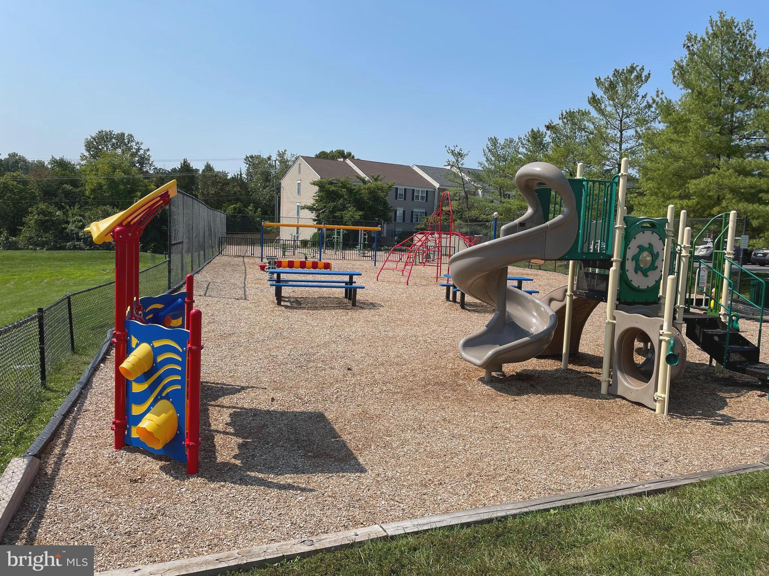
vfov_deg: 53.1
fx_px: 578
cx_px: 384
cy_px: 288
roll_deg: -2.4
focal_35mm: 26
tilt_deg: -6.3
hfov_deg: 67.3
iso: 32
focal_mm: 4.2
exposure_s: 1/4292
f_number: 1.6
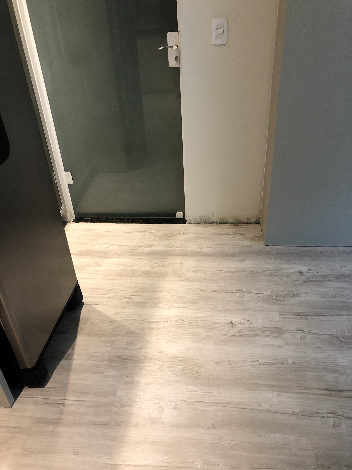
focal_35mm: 28
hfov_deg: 49.7
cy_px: 235
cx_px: 176
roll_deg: +0.2
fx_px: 380
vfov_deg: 63.4
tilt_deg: -31.5
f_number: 1.8
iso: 64
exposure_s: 1/15
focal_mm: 4
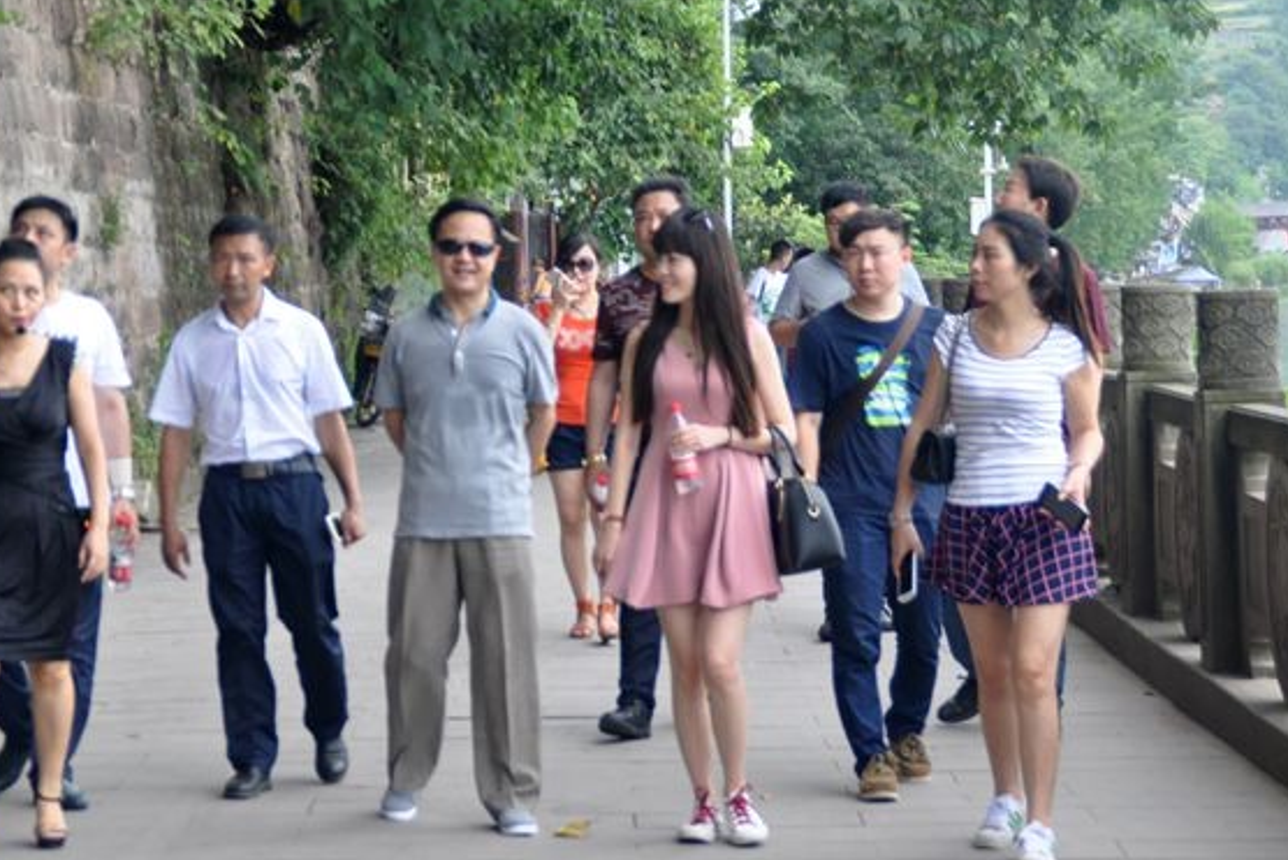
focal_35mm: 112
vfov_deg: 12.2
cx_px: 449
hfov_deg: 18.2
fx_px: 4008
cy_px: 442
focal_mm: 52
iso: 400
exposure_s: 1/200
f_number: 7.1
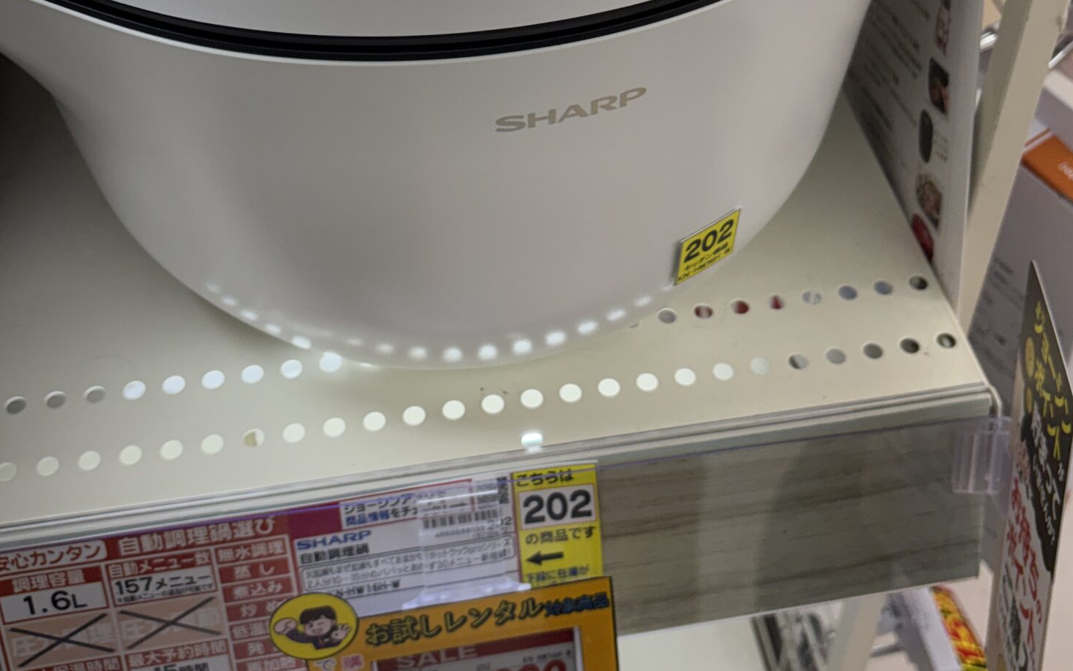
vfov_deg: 25.9
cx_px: 543
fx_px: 1404
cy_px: 55
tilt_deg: -40.4
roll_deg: +1.2
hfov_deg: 41.8
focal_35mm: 48
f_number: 1.6
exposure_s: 1/317
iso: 64
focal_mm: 5.96
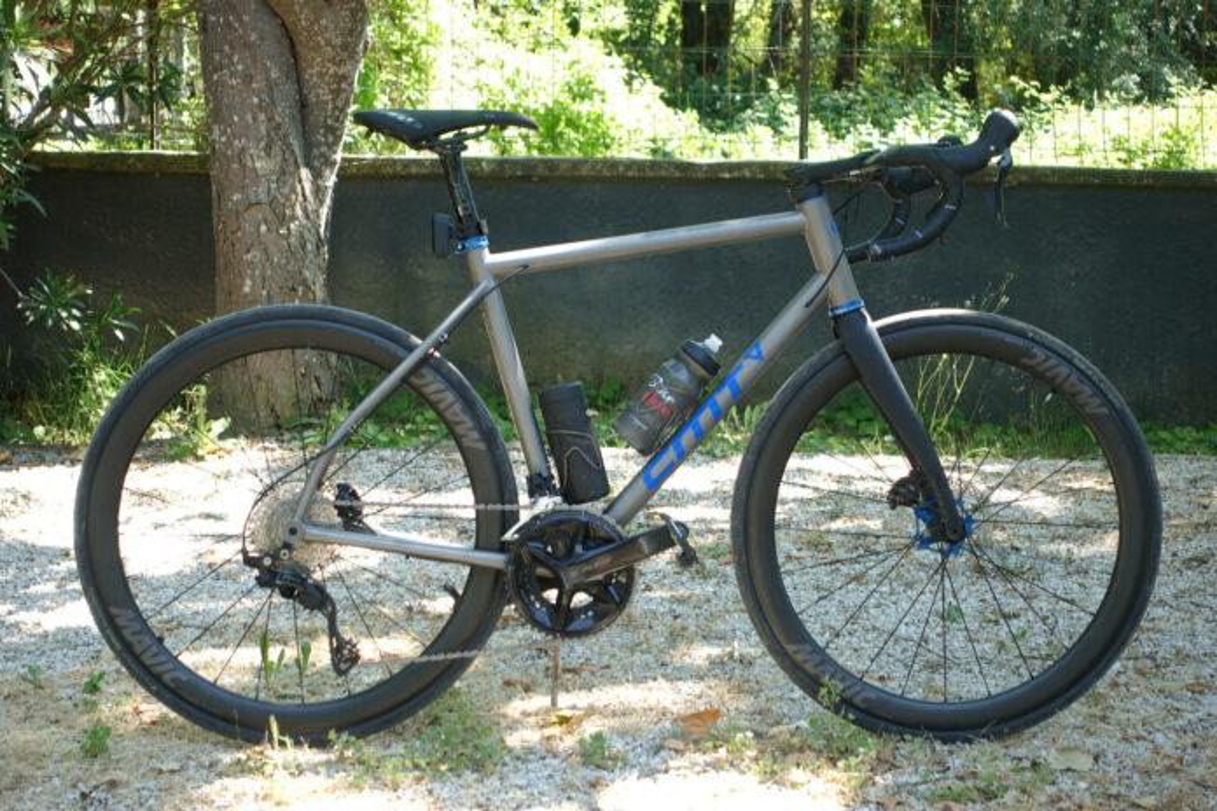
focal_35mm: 70
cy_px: 406
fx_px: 2366
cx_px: 608
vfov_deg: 19.5
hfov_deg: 28.8
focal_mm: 25.7
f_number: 3.2
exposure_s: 1/80
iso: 80
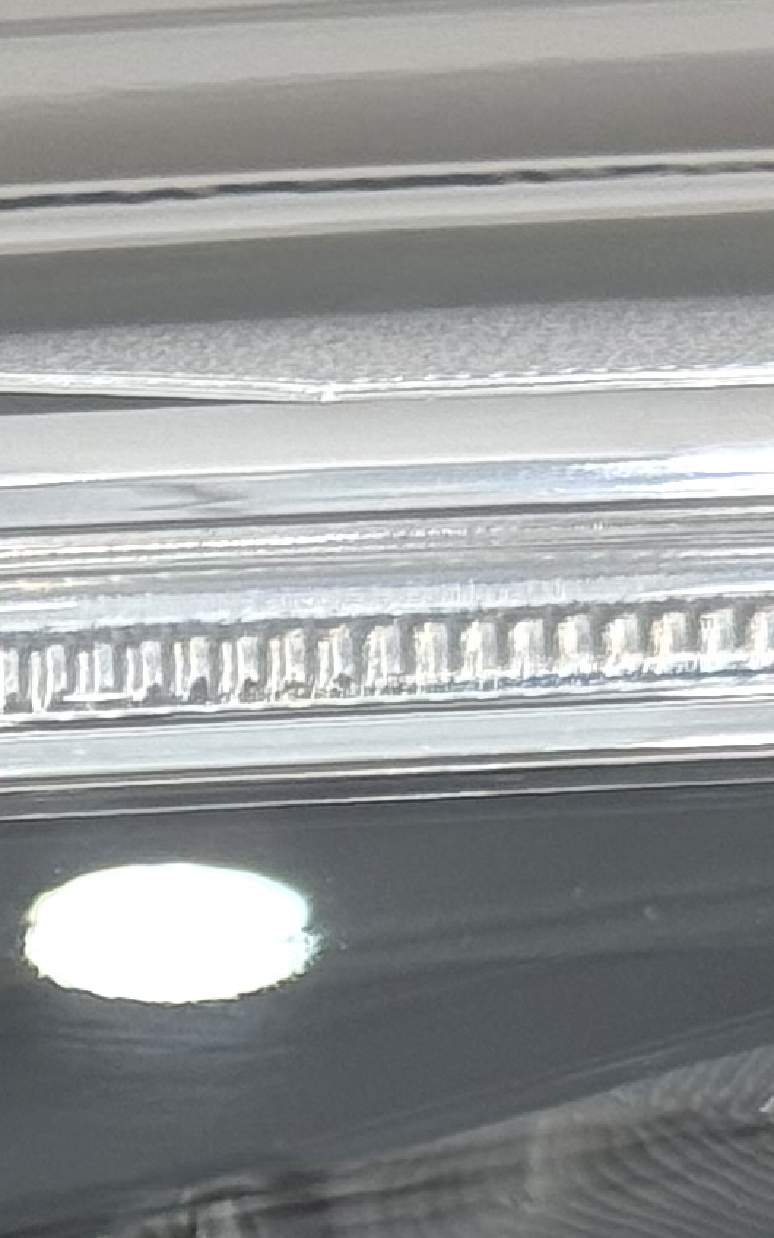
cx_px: -1533
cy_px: 1872
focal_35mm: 242
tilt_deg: -34.4
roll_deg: +17.5
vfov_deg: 8.5
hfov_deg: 5.1
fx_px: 8168
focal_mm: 6.76
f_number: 1.78
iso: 50
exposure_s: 1/147
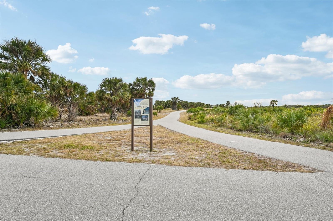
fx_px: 166
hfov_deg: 90.1
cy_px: 110
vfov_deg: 67.3
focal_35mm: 18
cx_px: 166
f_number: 8
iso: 400
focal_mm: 18
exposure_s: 1/1250
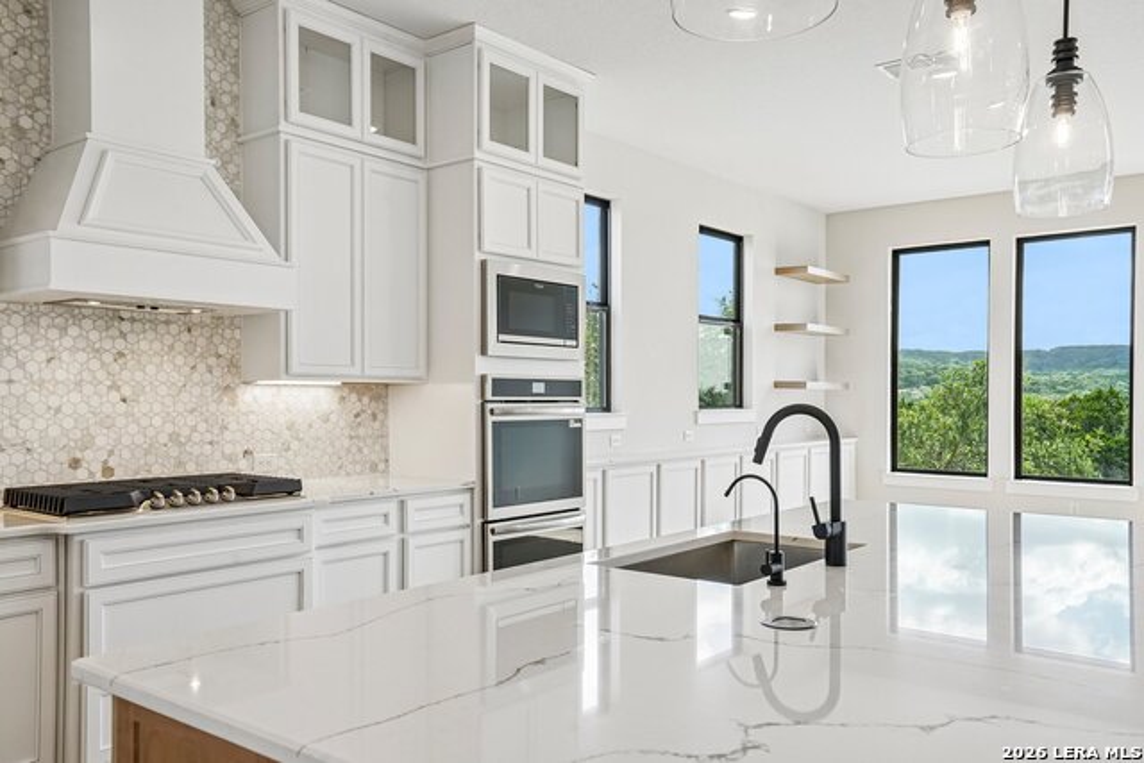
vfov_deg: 45.0
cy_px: 382
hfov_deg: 63.6
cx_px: 572
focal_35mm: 29
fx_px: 922
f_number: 9
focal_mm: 29
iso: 400
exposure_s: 1/125
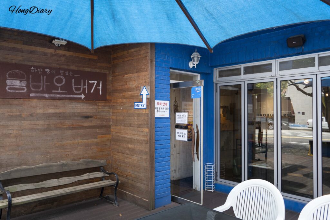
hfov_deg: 65.5
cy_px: 110
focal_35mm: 28
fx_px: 257
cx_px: 165
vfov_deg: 46.4
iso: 160
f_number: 4
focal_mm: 28
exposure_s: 1/160
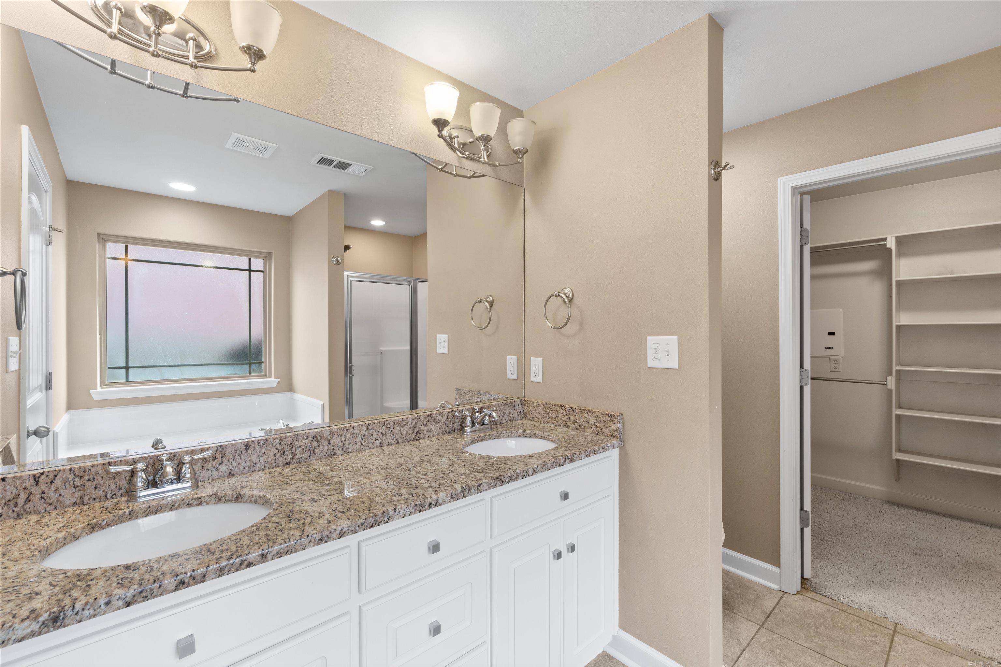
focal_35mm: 15
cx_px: 500
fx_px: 417
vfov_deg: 77.3
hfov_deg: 100.4
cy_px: 334
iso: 100
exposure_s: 1
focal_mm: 10
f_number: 8
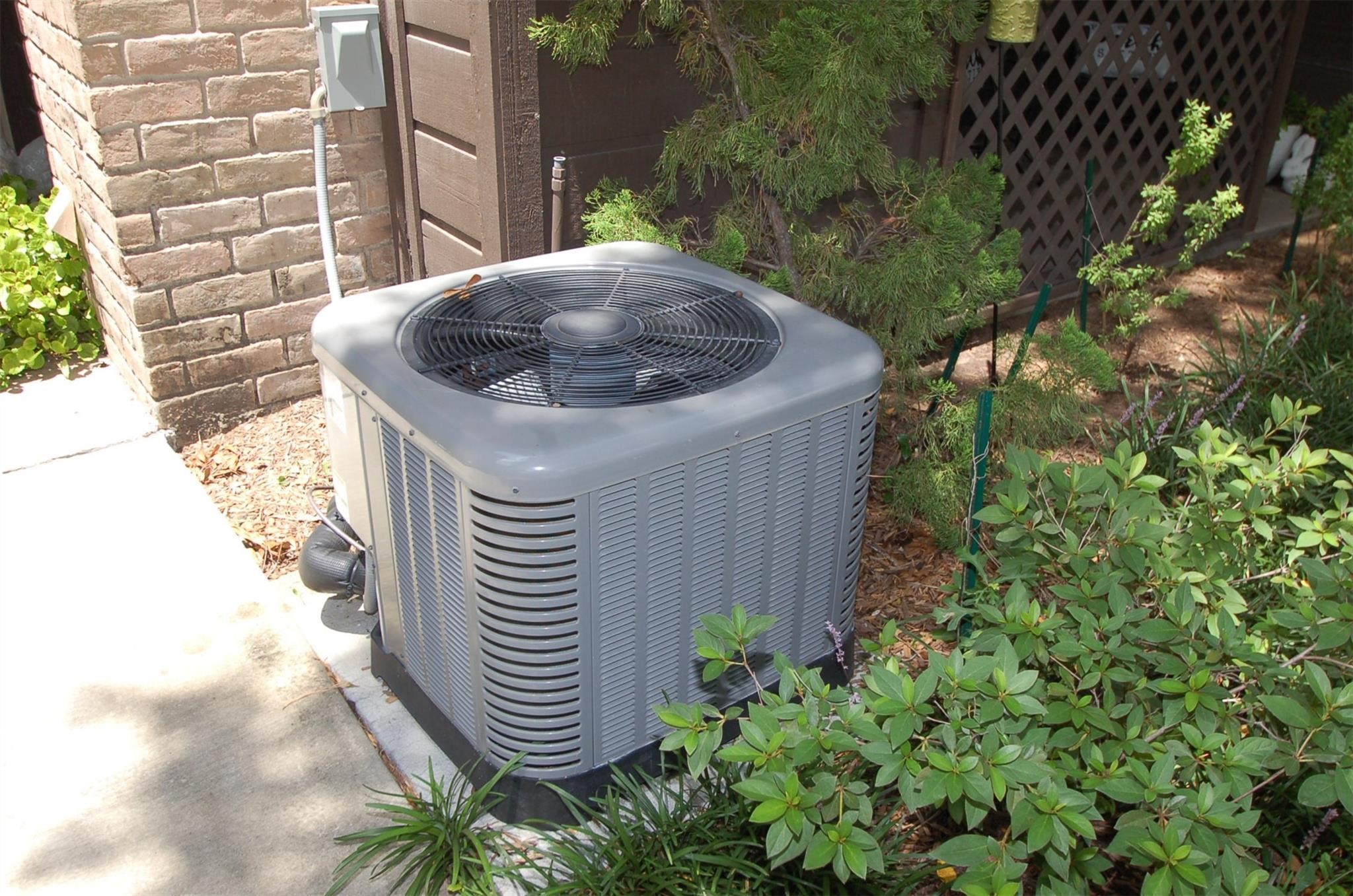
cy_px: 448
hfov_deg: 62.0
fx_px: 1125
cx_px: 676
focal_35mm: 30
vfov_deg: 43.4
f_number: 8
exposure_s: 1/250
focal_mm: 20
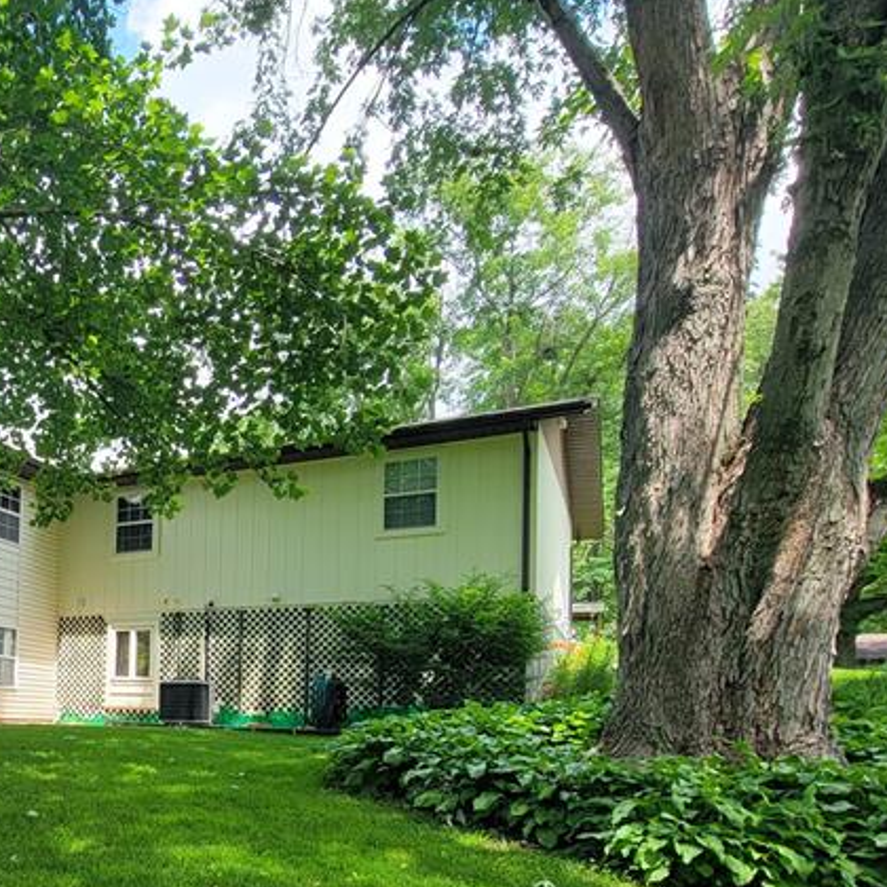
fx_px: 812
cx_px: 2
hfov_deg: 47.6
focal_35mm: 28
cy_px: 655
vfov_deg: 54.9
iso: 50
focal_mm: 2.2
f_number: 2.2
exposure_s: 1/269
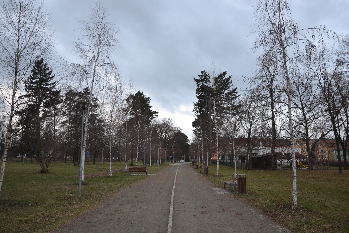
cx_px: 174
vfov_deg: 47.9
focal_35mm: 27
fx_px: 262
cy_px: 116
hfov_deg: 67.4
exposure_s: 1/80
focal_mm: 18
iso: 400
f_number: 4.5
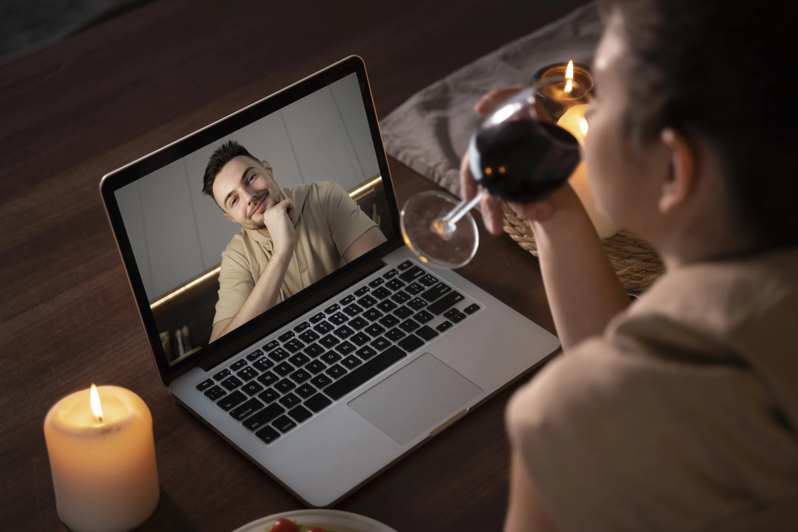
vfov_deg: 18.2
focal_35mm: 75
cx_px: 399
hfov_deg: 27.0
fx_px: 1662
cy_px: 266
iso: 500
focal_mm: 75
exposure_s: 1/100
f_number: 2.8
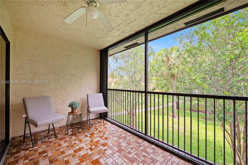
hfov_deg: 104.3
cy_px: 82
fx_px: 96
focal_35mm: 14
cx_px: 124
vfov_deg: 81.1
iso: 200
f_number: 4.5
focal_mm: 14
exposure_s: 1/80
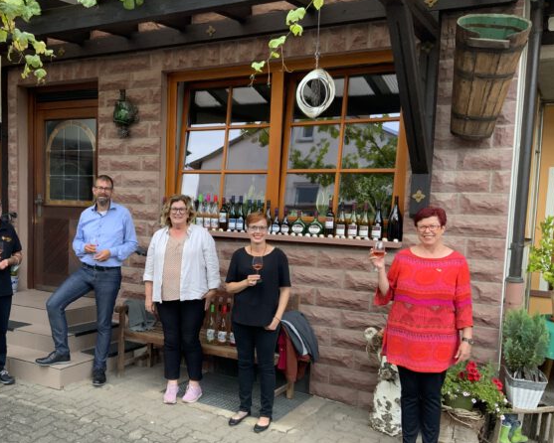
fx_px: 640
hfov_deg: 46.0
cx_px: 177
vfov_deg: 38.2
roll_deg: -1.4
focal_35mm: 39
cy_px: 256
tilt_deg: -6.6
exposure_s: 1/60
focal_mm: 3
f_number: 1.8
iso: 80
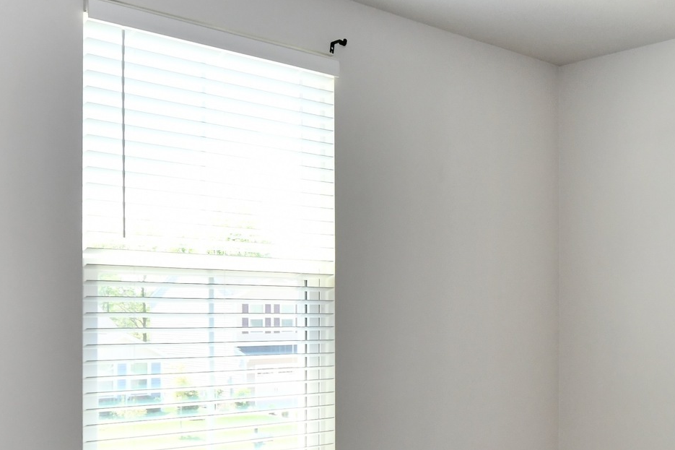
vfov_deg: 28.8
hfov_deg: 42.0
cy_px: 333
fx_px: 862
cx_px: 471
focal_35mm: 46
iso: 640
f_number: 6.3
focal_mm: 14
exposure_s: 1/100
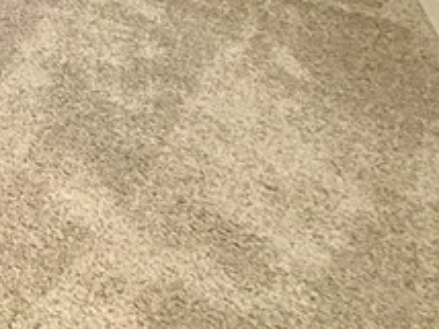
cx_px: -421
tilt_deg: -2.5
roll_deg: +0.3
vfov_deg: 15.1
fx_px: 849
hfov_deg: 19.0
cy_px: -422
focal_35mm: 67
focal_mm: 2.22
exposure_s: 1/60
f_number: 2.2
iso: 500
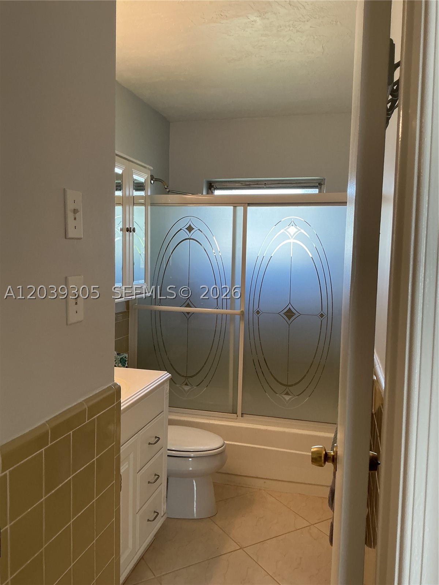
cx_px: 220
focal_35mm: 29
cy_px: 292
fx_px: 490
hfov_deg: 48.2
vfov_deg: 61.7
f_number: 1.8
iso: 40
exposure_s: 1/60
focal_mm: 3
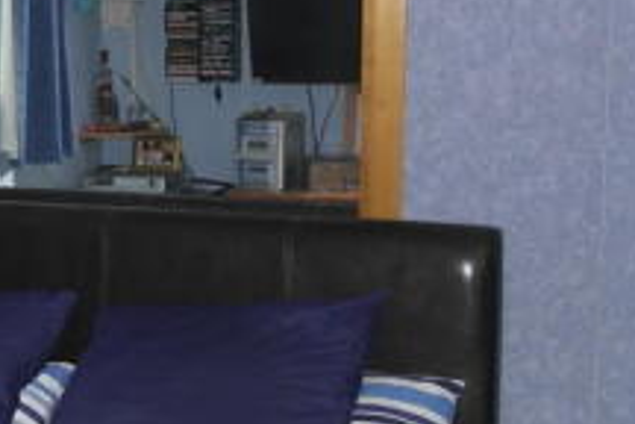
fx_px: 1605
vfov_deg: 15.0
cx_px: -172
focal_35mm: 91
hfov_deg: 20.6
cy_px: 243
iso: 200
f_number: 3.5
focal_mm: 20
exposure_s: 1/40
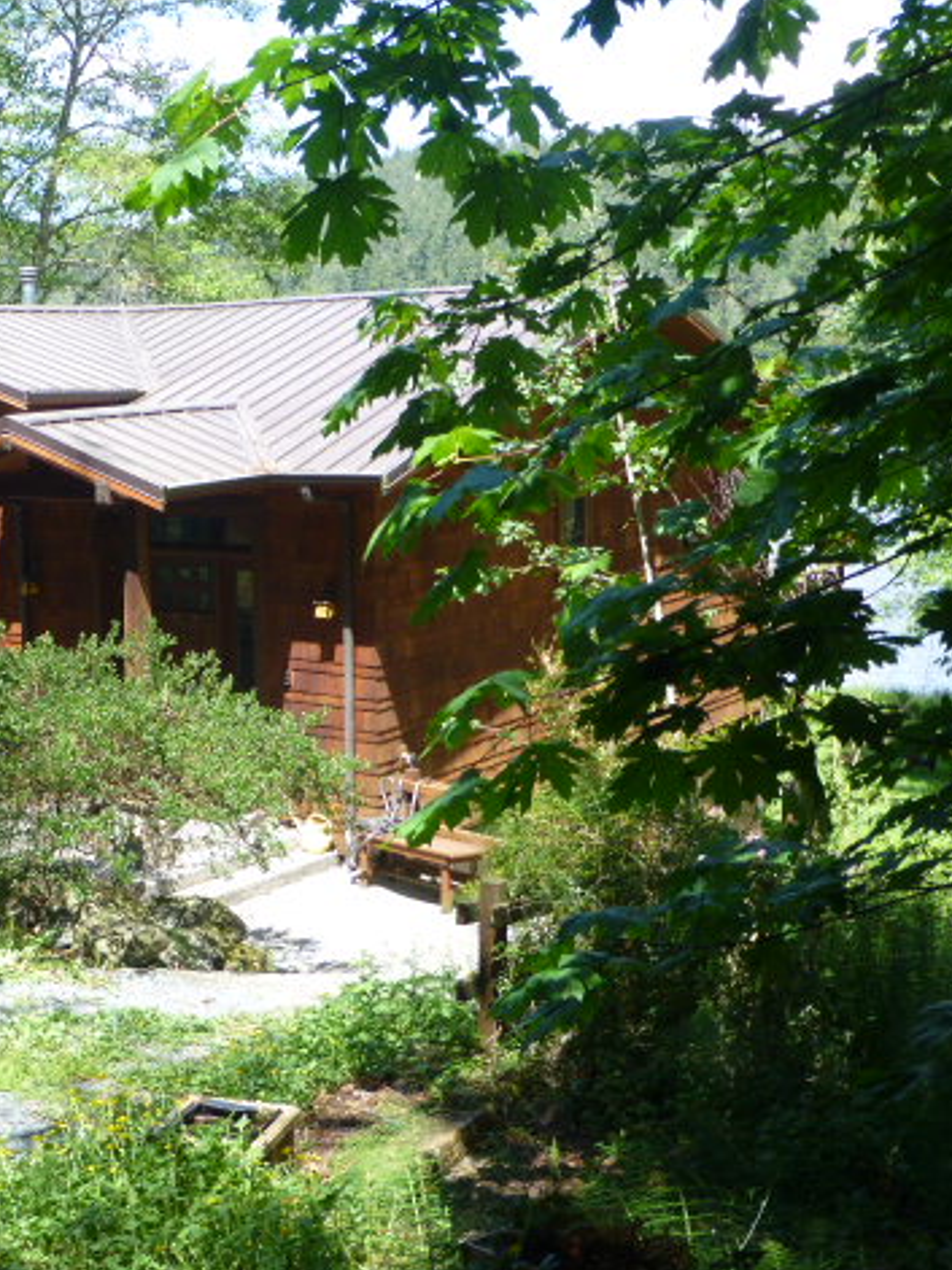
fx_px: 1944
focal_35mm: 53
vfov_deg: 36.2
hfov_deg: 26.8
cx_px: 151
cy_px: 626
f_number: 3.9
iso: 100
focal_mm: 6.9
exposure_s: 1/200
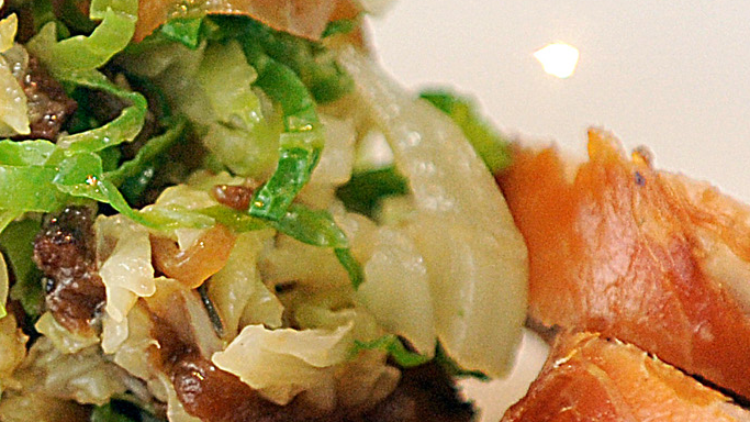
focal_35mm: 920
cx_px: 19
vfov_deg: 1.3
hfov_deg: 2.3
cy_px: 412
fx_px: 18294
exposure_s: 1/640
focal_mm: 200
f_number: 2.8
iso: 1100
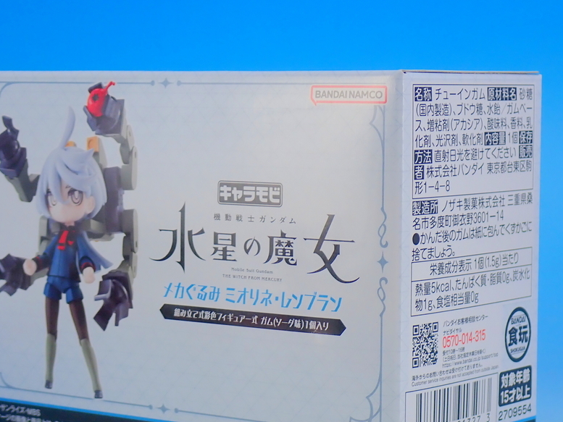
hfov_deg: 17.0
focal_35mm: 116
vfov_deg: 12.8
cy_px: 272
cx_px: 264
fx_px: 1887
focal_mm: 15.66
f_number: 4.5
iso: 100
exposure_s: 1/20
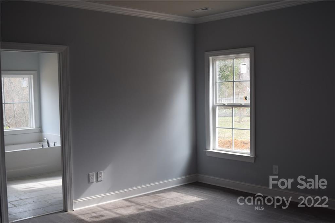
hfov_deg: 46.4
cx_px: 168
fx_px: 391
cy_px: 112
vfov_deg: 31.9
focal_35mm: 42
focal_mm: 28
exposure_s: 1/125
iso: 400
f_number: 5.6
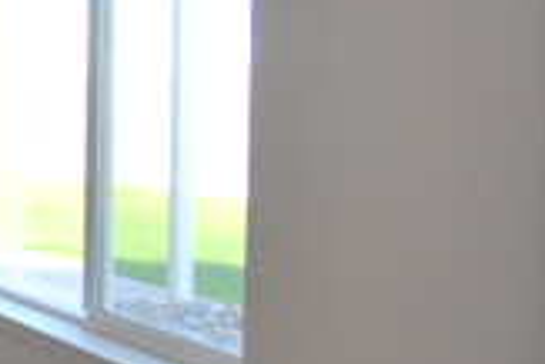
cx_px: -512
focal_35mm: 59
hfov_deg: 20.0
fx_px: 894
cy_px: 137
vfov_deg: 23.0
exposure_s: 1/80
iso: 200
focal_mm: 10
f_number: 4.5
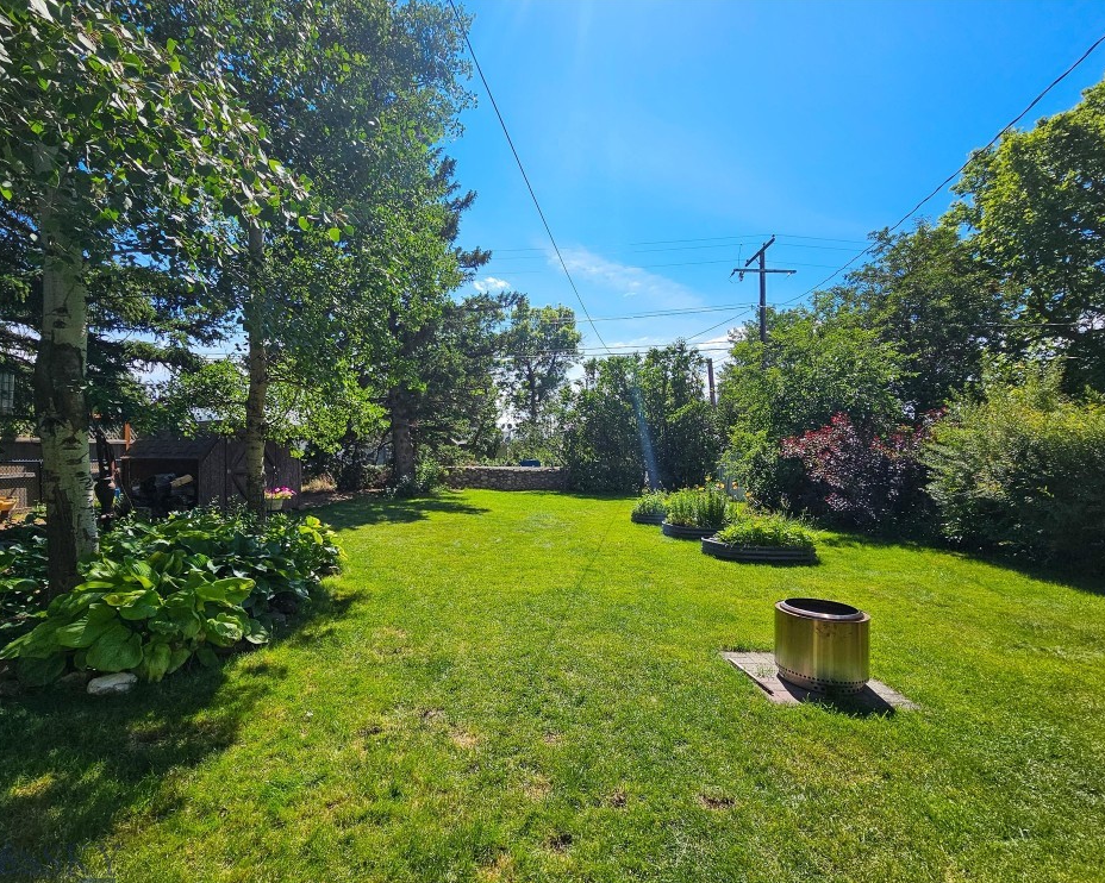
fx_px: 458
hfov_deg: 100.4
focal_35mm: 14
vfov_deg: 87.9
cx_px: 501
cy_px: 455
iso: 50
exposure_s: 1/2100
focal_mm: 2.2
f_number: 2.2
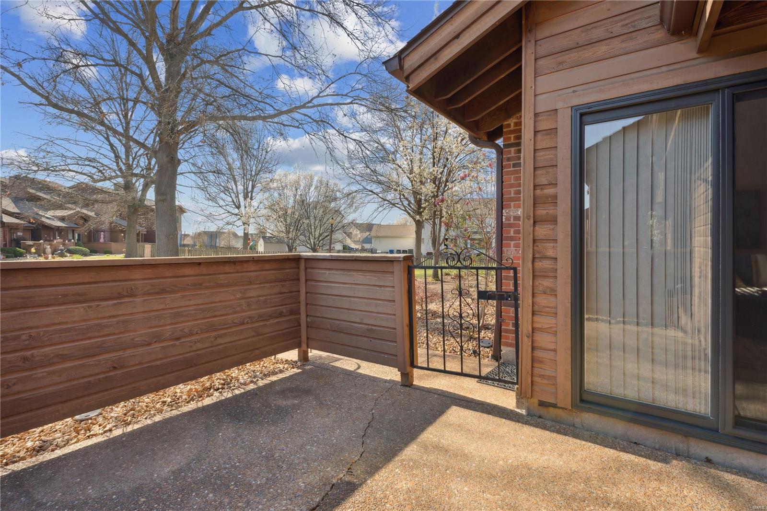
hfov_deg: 96.7
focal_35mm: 16
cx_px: 384
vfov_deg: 73.7
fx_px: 341
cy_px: 256
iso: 100
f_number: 8
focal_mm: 16
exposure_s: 1/100
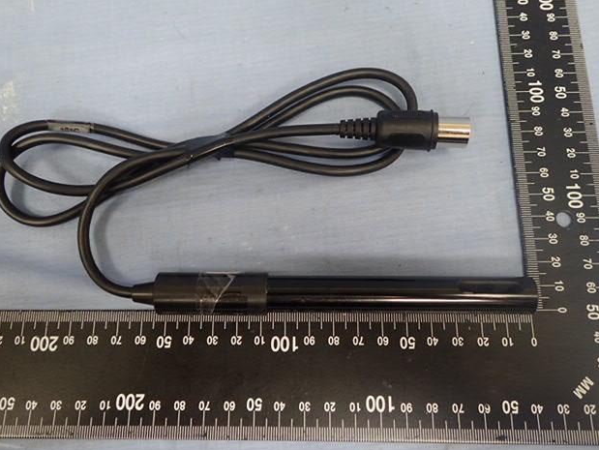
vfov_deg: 45.5
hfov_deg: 58.3
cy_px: 231
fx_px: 537
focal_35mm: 31
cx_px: 291
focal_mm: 5.5
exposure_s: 1/30
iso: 200
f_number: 2.3
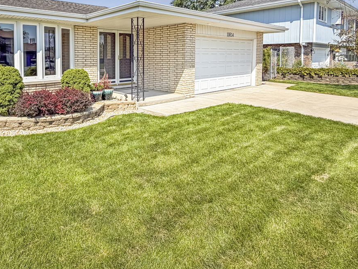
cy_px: 70
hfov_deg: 69.7
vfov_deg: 56.2
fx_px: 238
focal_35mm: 23
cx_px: 96
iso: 20
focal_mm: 2.22
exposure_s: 1/750
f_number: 2.2
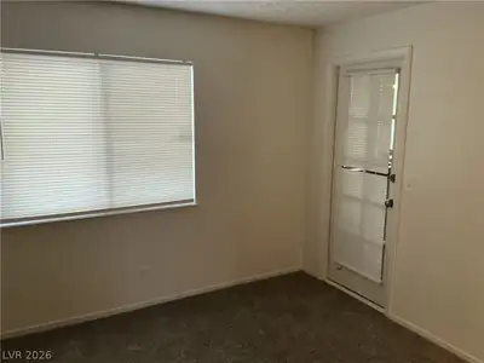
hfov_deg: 61.7
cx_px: 242
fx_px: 405
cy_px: 182
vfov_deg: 48.2
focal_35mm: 29
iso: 200
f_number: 1.8
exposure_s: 1/60
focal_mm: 3
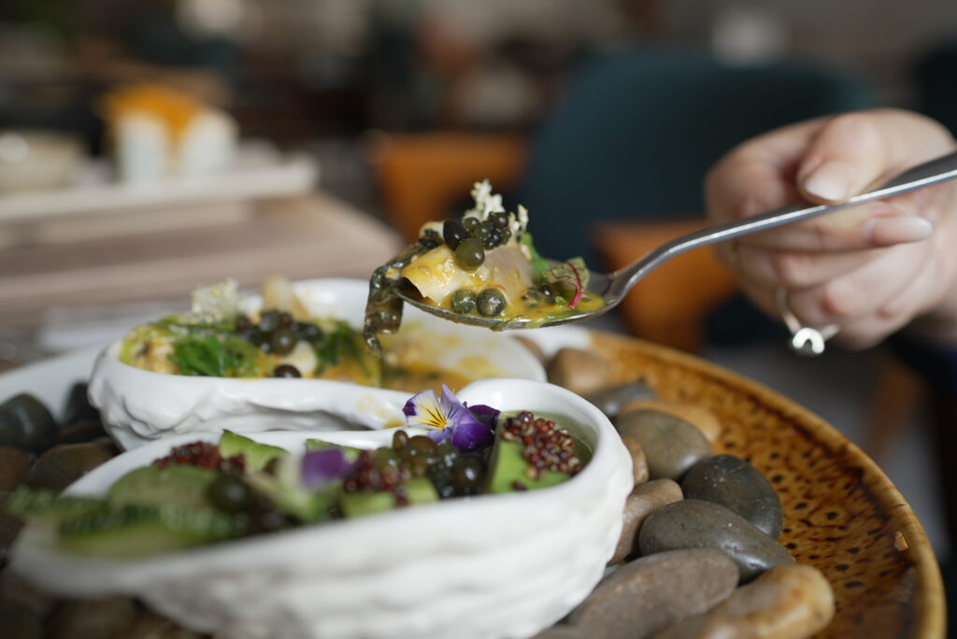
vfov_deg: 37.9
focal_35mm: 35
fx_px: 931
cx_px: 478
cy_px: 320
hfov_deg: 54.4
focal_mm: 35
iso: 320
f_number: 2.8
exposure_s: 1/60
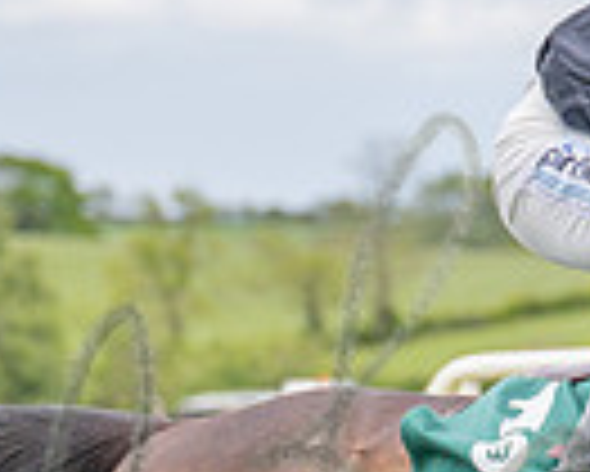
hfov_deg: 5.0
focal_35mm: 387
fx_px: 6763
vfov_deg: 4.0
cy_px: 300
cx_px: 504
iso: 200
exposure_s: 1/1600
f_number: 2.8
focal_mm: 70
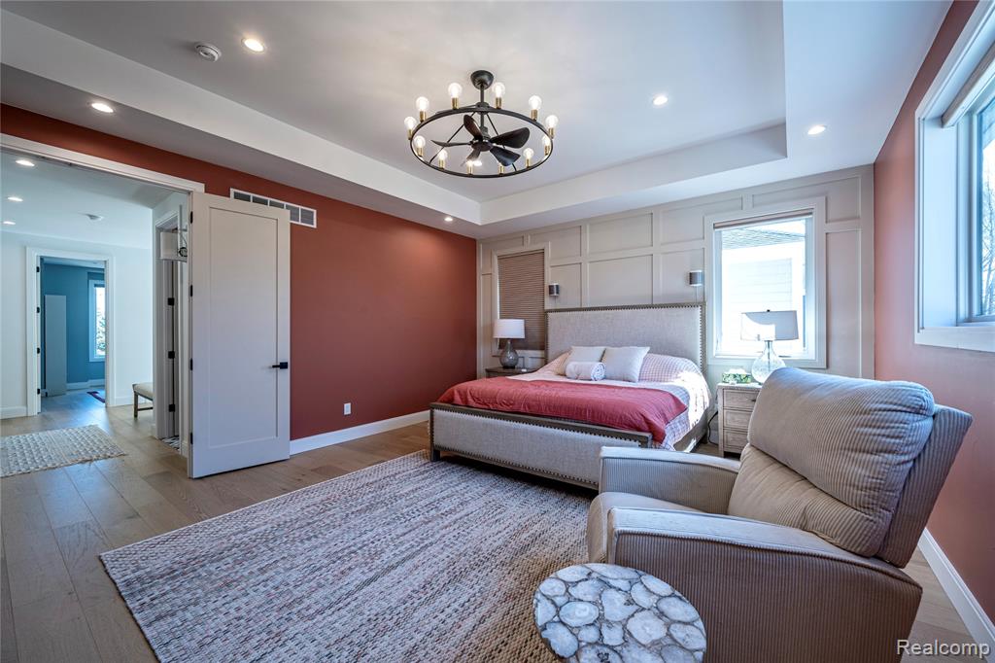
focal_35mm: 14
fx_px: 387
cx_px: 498
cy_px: 332
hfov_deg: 104.3
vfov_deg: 81.2
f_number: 9
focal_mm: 14
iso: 200
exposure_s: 1/20
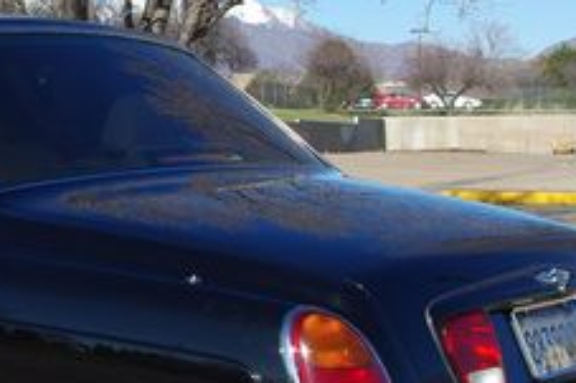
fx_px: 1759
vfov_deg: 12.4
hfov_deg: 17.9
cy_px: 255
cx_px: -66
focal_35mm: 110
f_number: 8
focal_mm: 26.25
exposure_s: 1/250
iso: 100
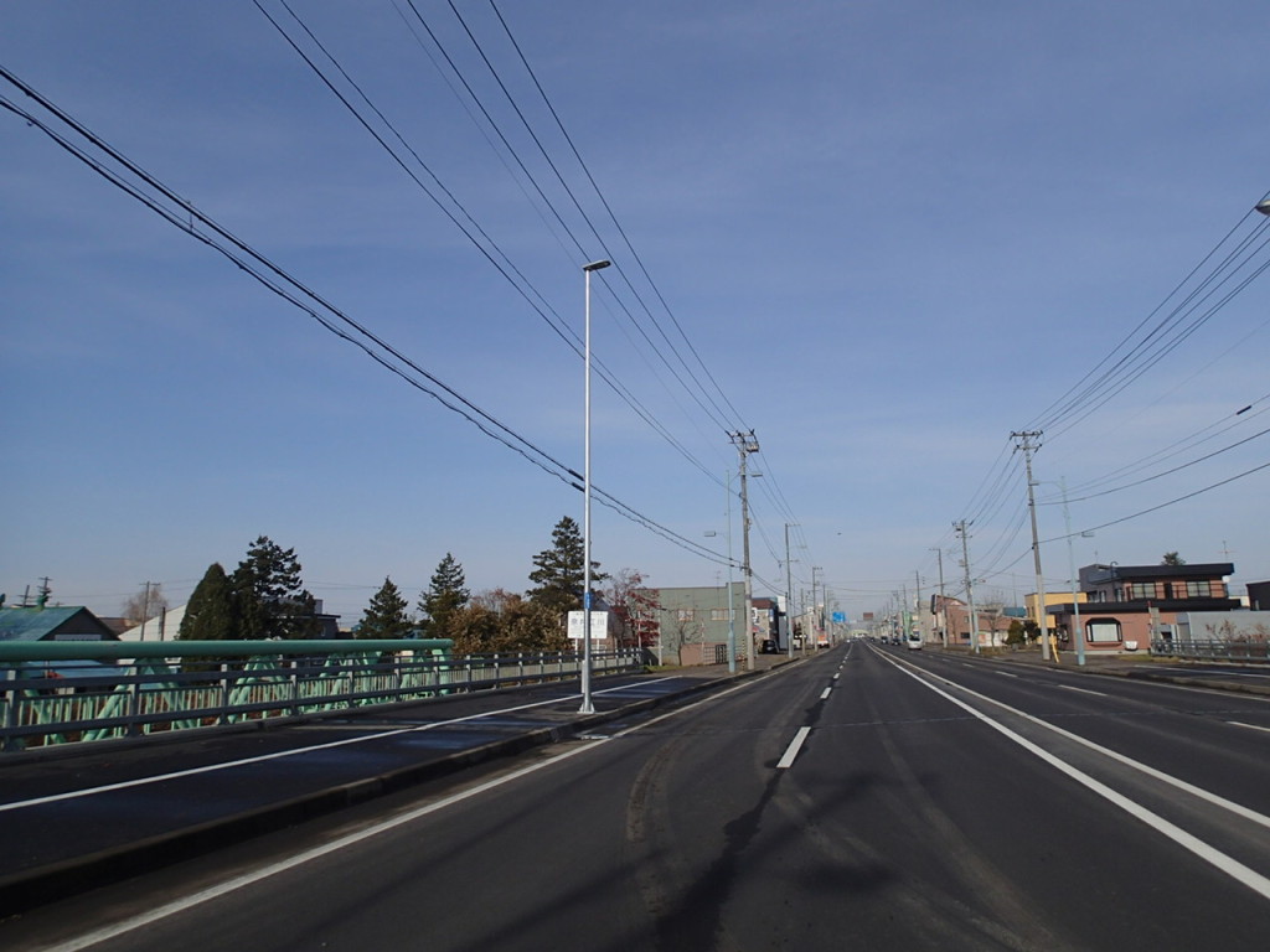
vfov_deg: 54.9
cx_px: 635
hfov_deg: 69.4
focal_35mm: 25
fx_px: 917
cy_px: 476
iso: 100
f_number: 8
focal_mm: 4.5
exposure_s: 1/320
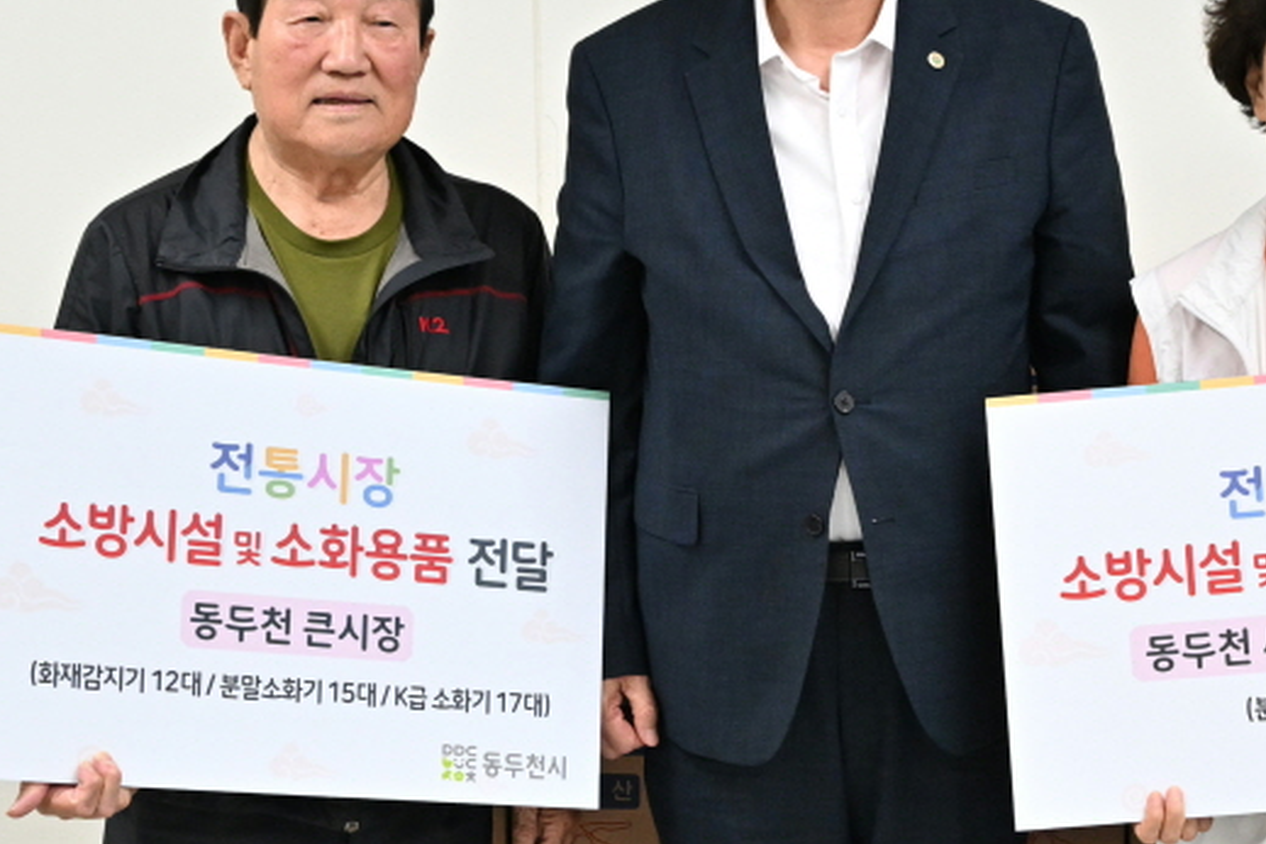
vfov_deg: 13.1
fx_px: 3657
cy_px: 593
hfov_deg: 19.3
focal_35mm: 104
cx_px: 1166
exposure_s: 1/125
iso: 2000
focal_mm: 36
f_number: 5
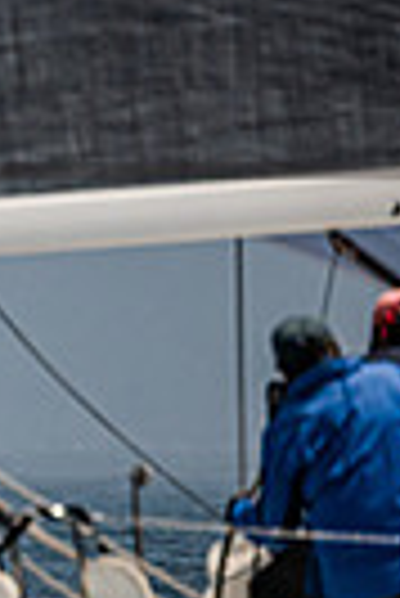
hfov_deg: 0.8
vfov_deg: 1.1
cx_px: -862
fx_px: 30036
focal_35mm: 1807
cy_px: 276
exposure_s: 1/6400
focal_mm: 400
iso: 400
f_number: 6.3
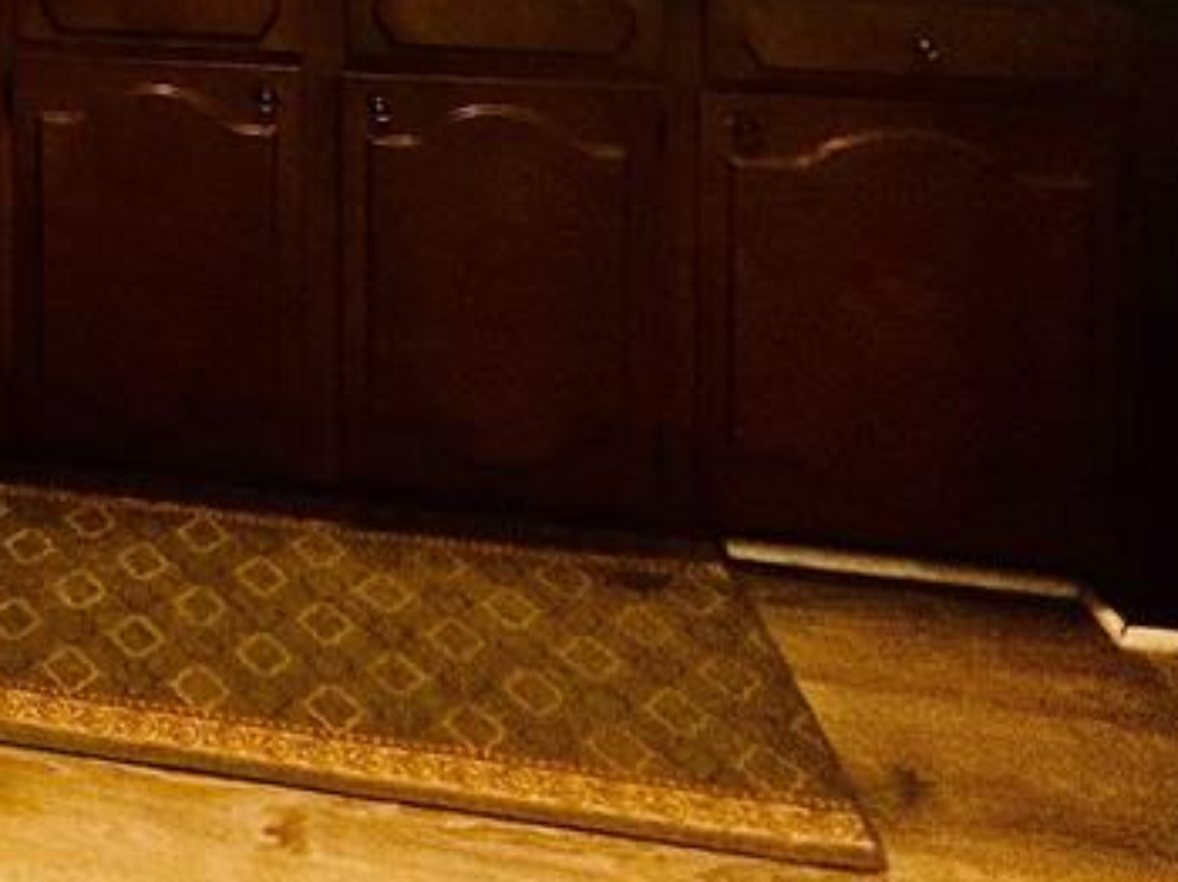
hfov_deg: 38.1
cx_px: -118
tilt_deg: -3.3
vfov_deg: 26.8
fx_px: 1394
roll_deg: +1.0
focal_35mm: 41
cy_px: -387
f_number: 2.2
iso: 100
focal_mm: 2.22
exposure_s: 1/120
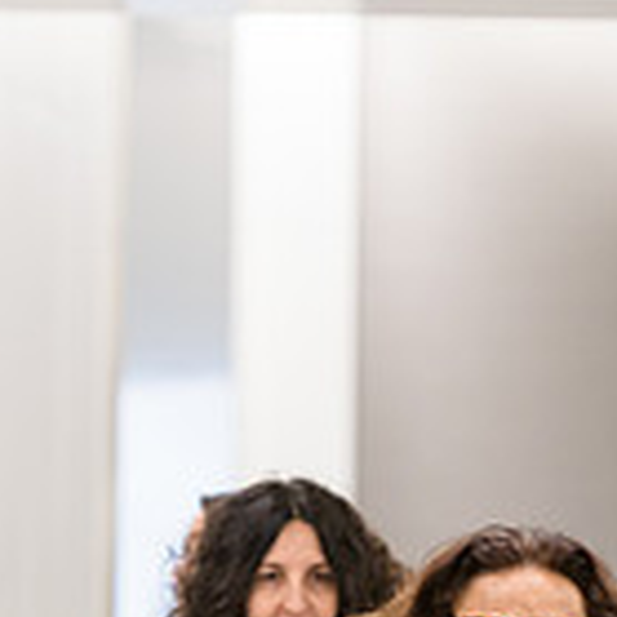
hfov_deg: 3.8
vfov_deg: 3.8
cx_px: 542
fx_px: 9276
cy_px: 757
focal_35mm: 460
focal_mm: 130
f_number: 3.2
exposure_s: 1/125
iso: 1600
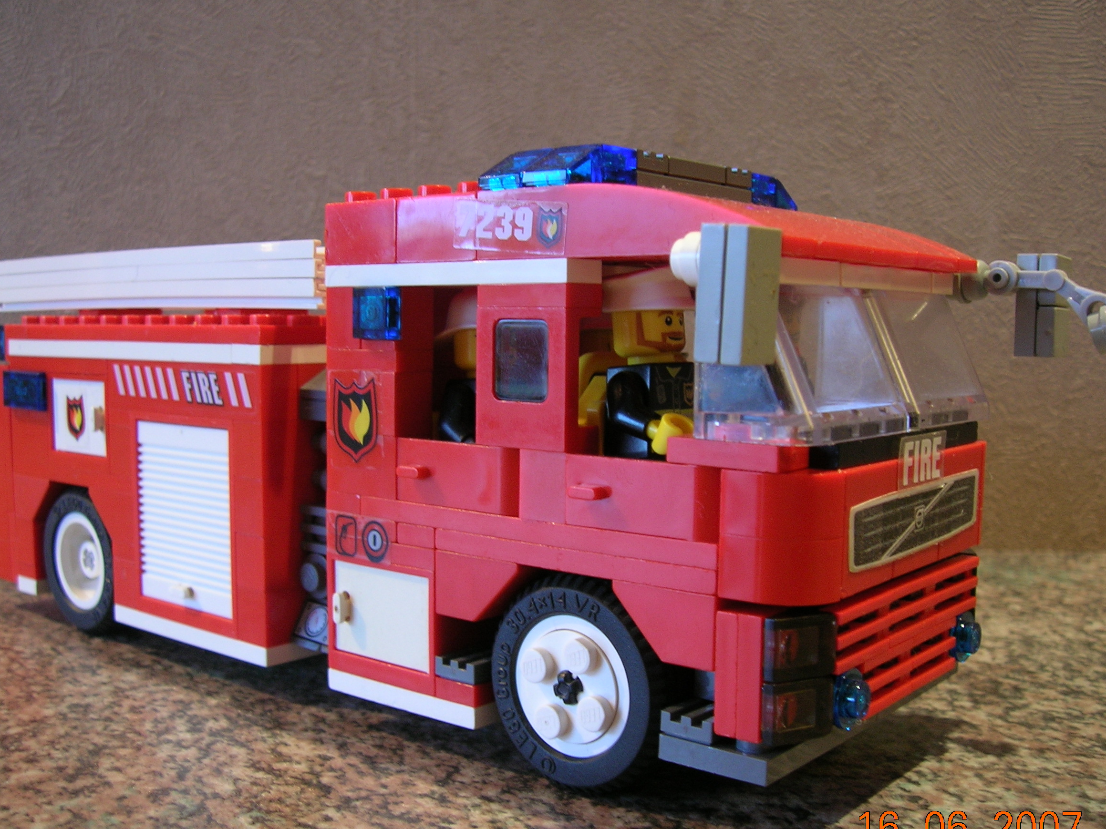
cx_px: 550
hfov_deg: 49.0
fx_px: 1214
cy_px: 460
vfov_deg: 37.7
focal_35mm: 38
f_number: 2.9
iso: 62
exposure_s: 1/4
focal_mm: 5.7
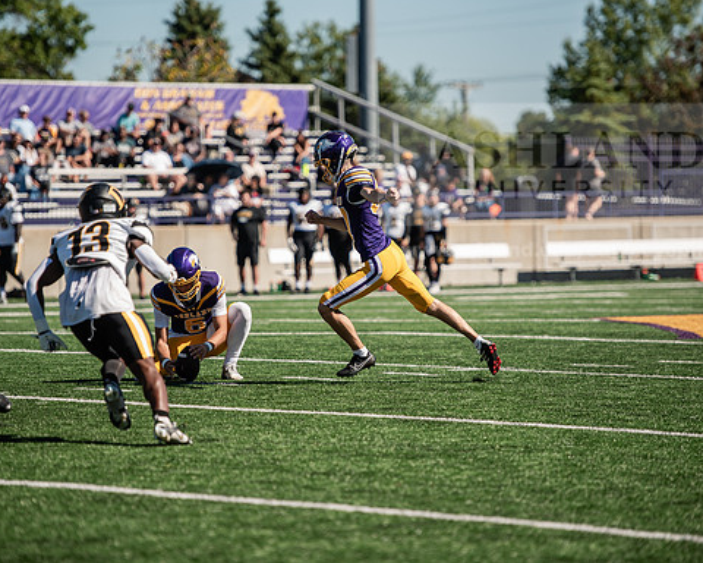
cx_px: 334
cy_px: 281
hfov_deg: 9.5
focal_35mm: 204
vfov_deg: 7.6
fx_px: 4244
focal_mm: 180
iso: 125
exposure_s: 1/1600
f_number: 3.2
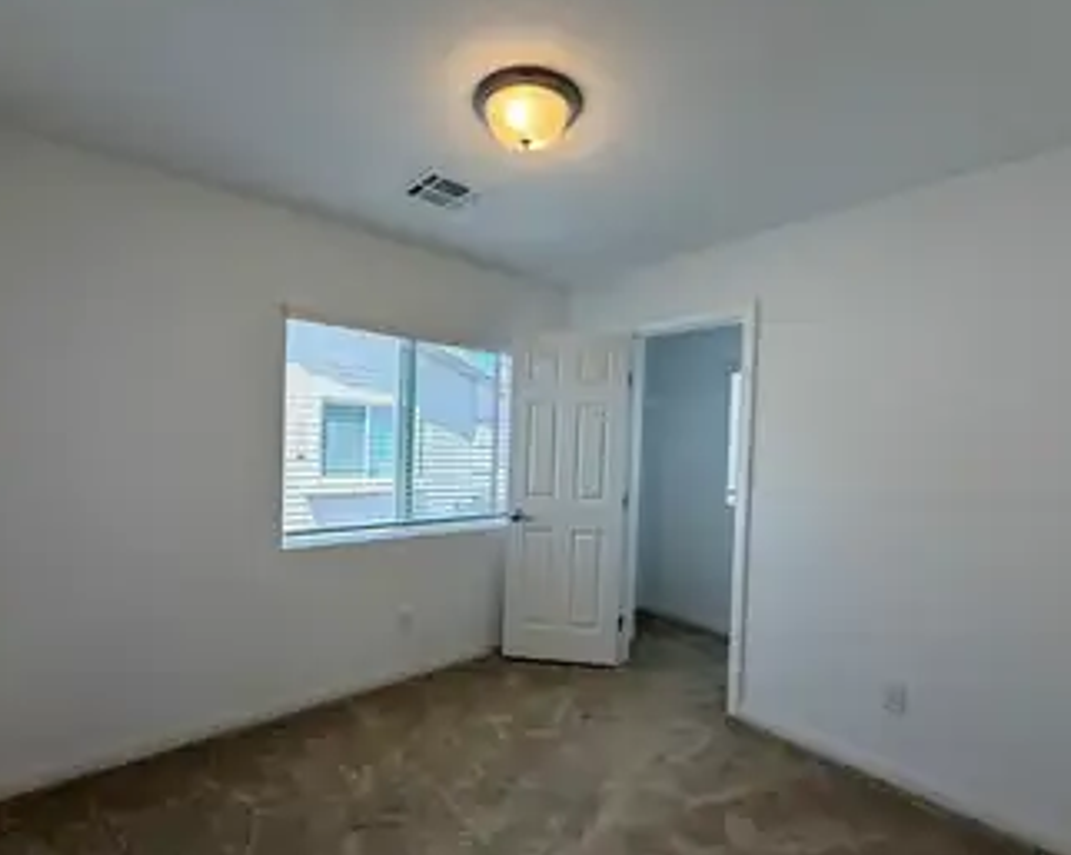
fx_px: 538
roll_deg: -1.8
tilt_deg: +0.0
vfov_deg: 76.8
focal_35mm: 17
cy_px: 452
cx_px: 526
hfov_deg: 89.7
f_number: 2.2
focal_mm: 2.22
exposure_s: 1/120
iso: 125
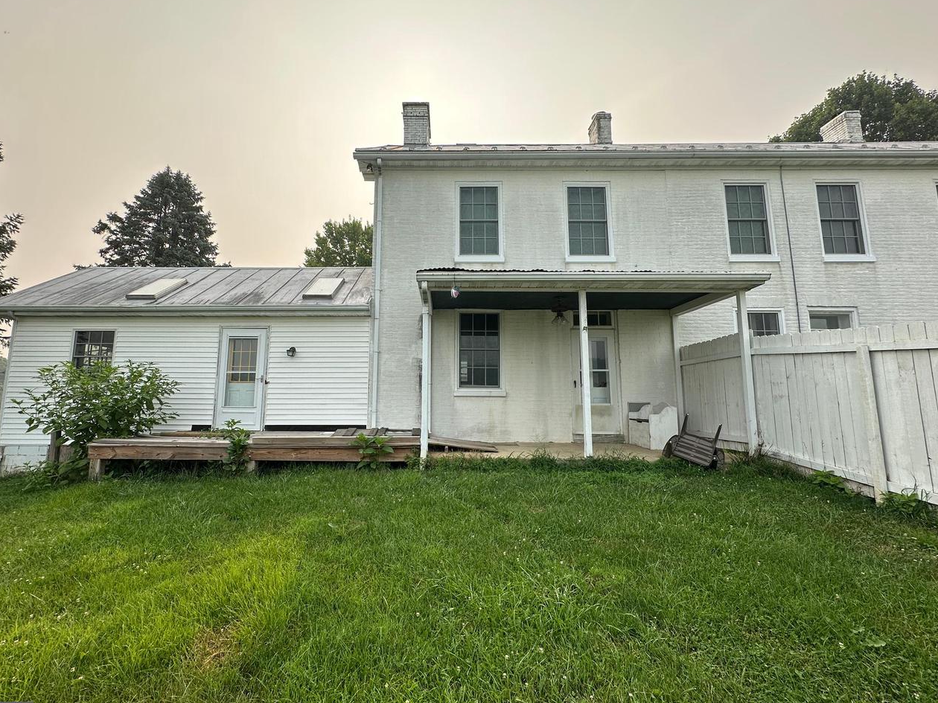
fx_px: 434
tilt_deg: +9.4
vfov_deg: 78.1
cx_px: 438
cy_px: 343
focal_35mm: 16
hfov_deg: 94.4
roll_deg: +0.4
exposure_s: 1/1114
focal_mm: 2.22
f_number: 2.2
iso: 40
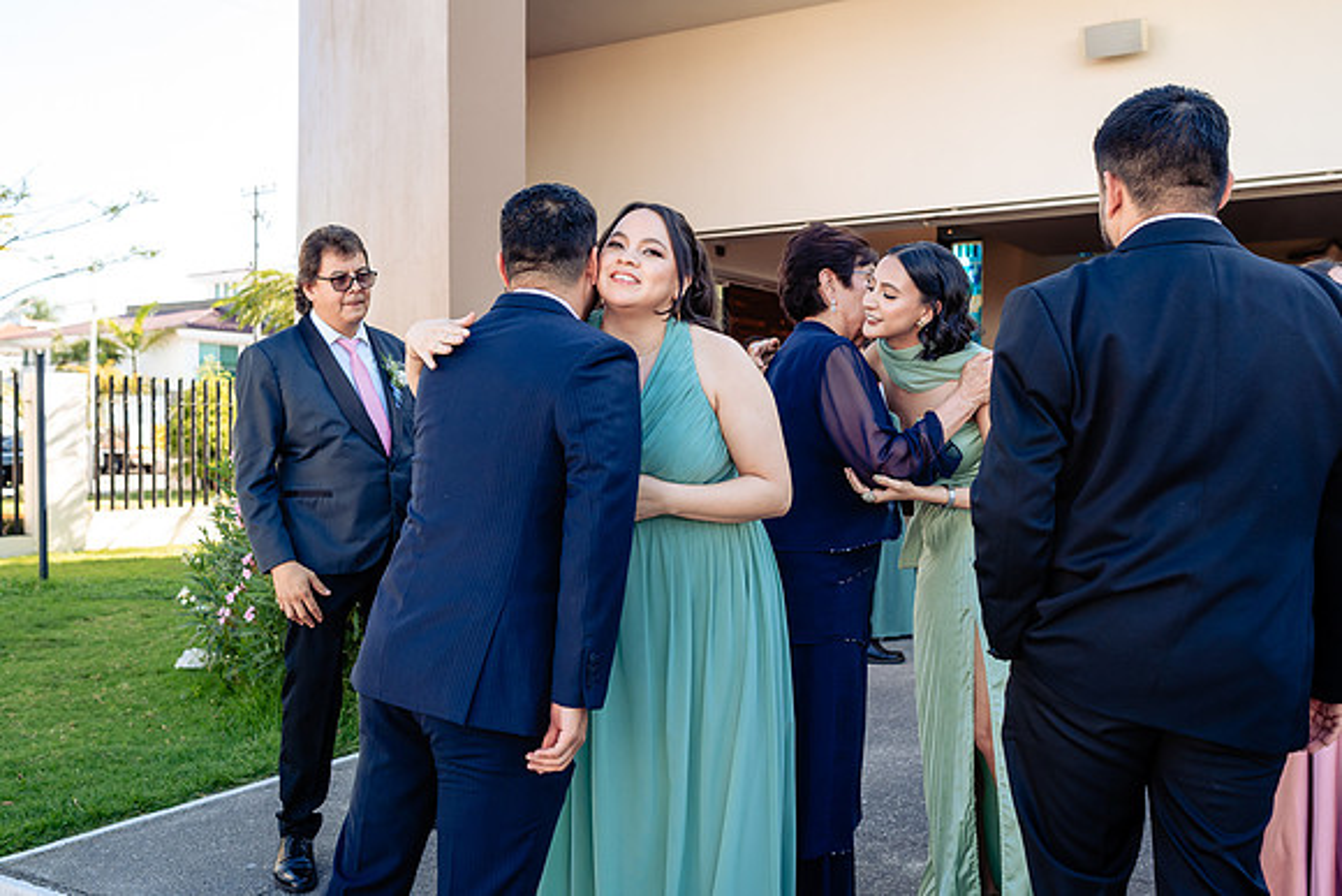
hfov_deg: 53.1
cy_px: 444
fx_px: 1344
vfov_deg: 36.8
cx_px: 664
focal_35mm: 36
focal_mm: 35
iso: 200
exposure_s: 1/250
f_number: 4.5
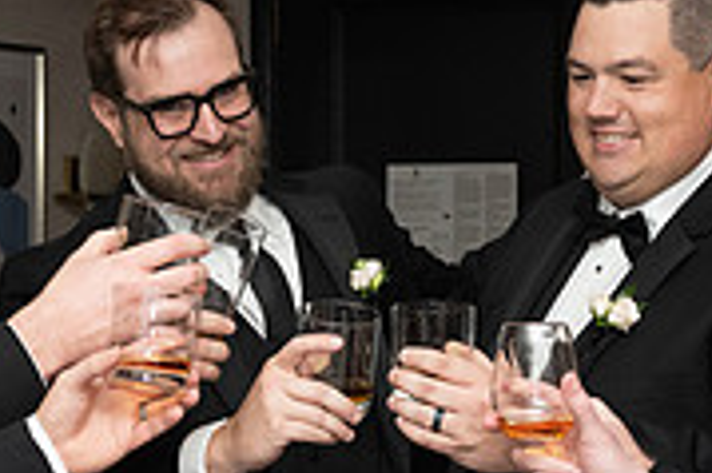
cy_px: 390
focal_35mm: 126
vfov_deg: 10.8
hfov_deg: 16.2
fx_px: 2490
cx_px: 211
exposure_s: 1/200
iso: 1250
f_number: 4.5
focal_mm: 36
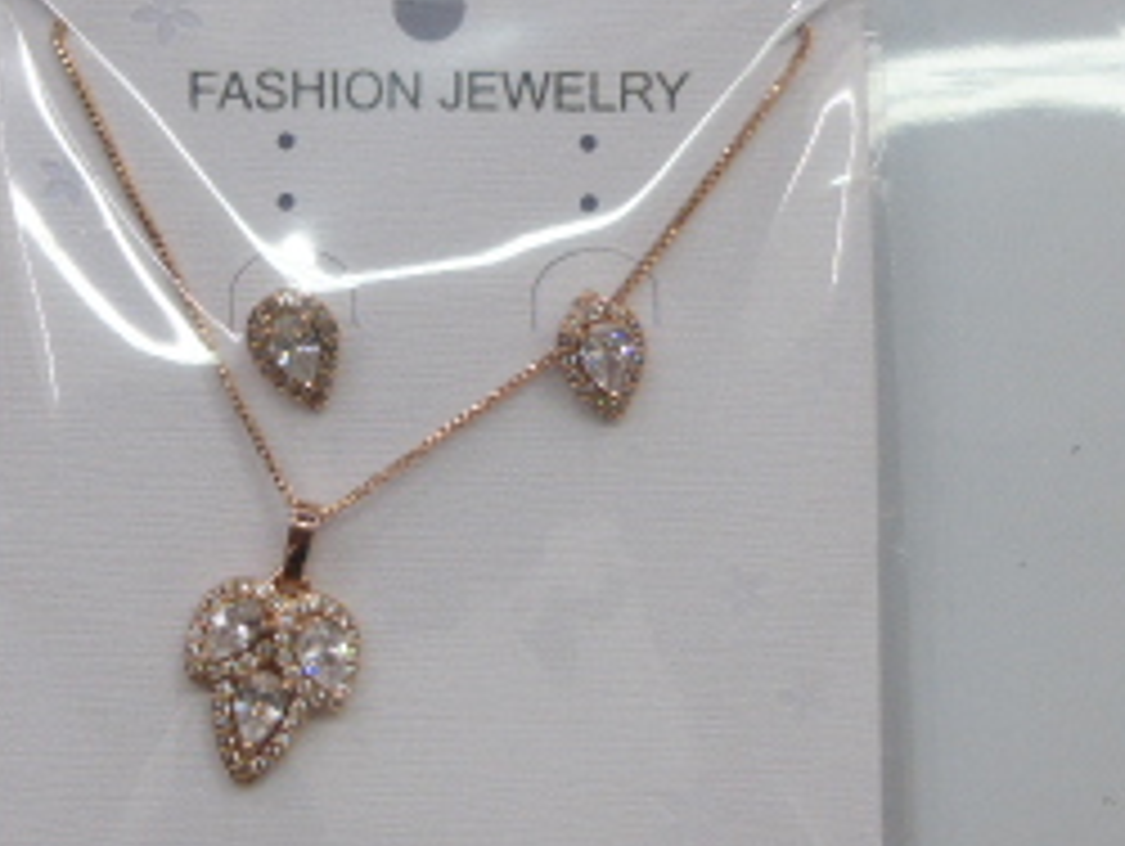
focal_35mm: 64
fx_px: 2082
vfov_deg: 23.0
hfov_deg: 30.0
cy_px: 423
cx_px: 382
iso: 100
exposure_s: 1/60
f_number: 3.1
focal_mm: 4.5
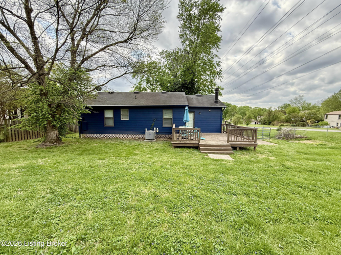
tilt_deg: -4.2
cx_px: 170
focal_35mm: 14
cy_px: 128
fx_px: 138
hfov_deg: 102.1
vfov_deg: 85.7
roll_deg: -0.3
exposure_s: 1/413
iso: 64
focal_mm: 2.22
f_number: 2.2
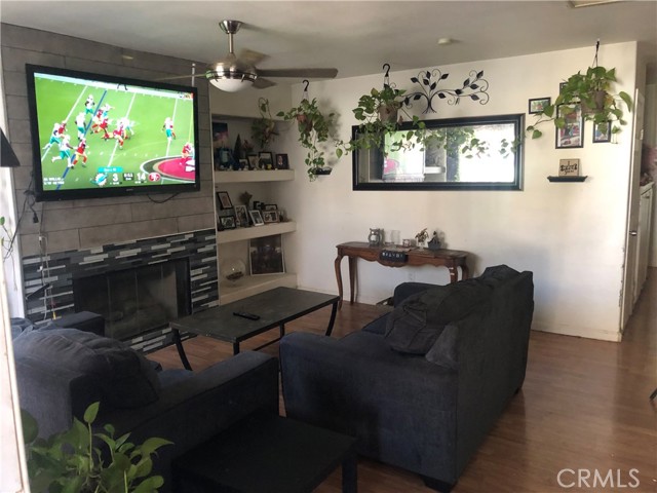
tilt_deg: -9.4
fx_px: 531
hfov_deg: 63.4
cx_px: 328
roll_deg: +0.3
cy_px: 246
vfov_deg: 49.7
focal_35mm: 28
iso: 100
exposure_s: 1/15
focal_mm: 3.99
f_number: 1.8
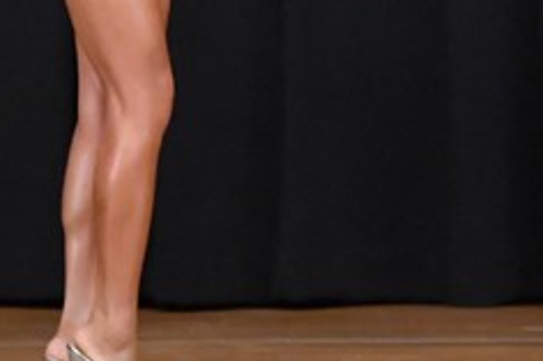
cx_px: 280
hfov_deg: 2.8
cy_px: -87
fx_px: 11154
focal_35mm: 740
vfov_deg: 1.9
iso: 8000
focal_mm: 150
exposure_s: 1/400
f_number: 5.6
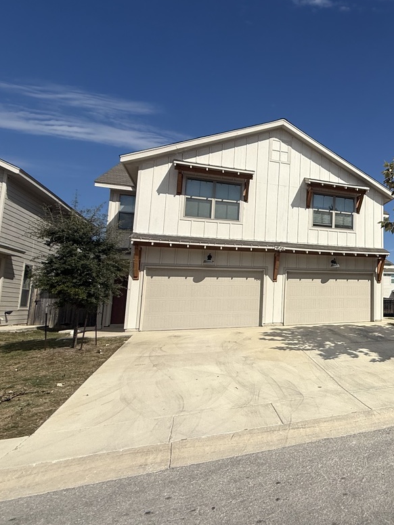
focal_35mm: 26
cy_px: 250
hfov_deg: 41.2
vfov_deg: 67.2
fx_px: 394
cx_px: 443
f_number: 2.2
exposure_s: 1/4425
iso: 50
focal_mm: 2.22
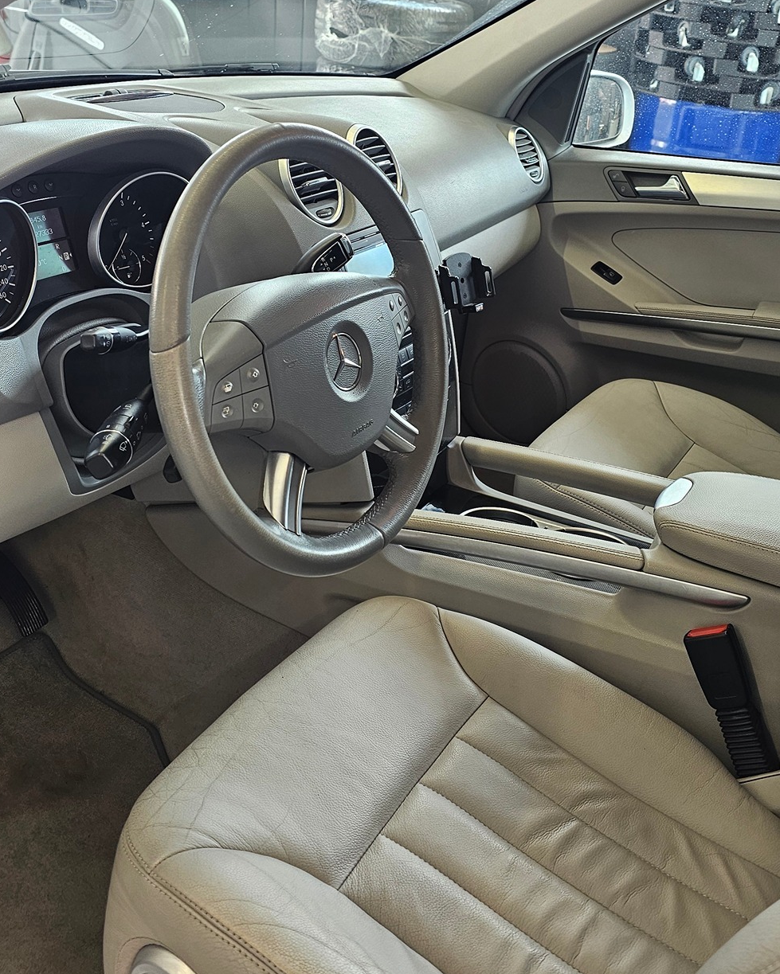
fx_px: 1067
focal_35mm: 37
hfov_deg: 40.1
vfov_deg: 48.3
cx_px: 402
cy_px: 329
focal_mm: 6.3
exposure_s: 1/100
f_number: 1.7
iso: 100
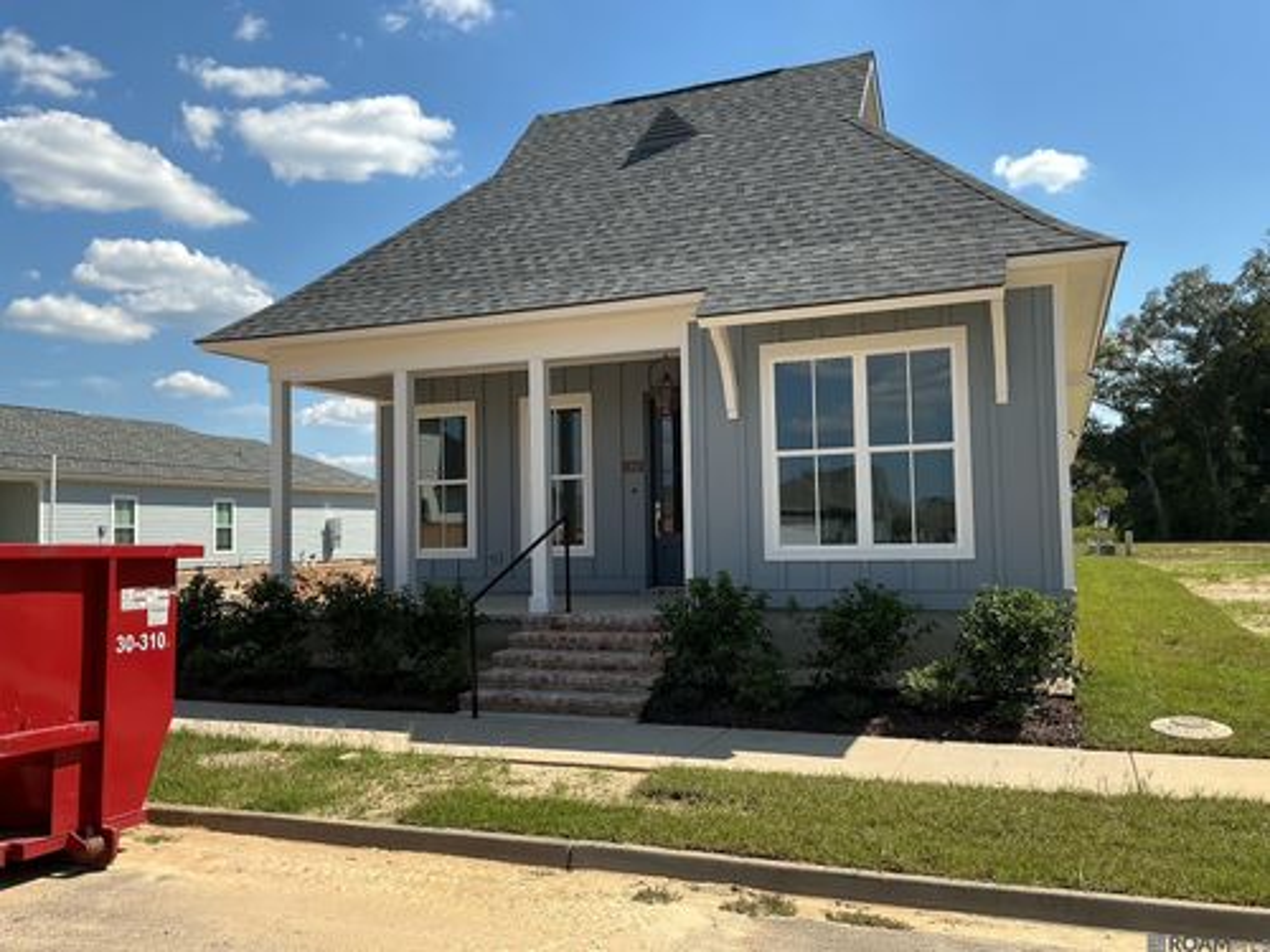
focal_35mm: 29
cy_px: 476
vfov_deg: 48.2
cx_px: 635
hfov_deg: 61.7
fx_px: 1064
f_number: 1.8
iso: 25
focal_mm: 3
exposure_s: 1/1912
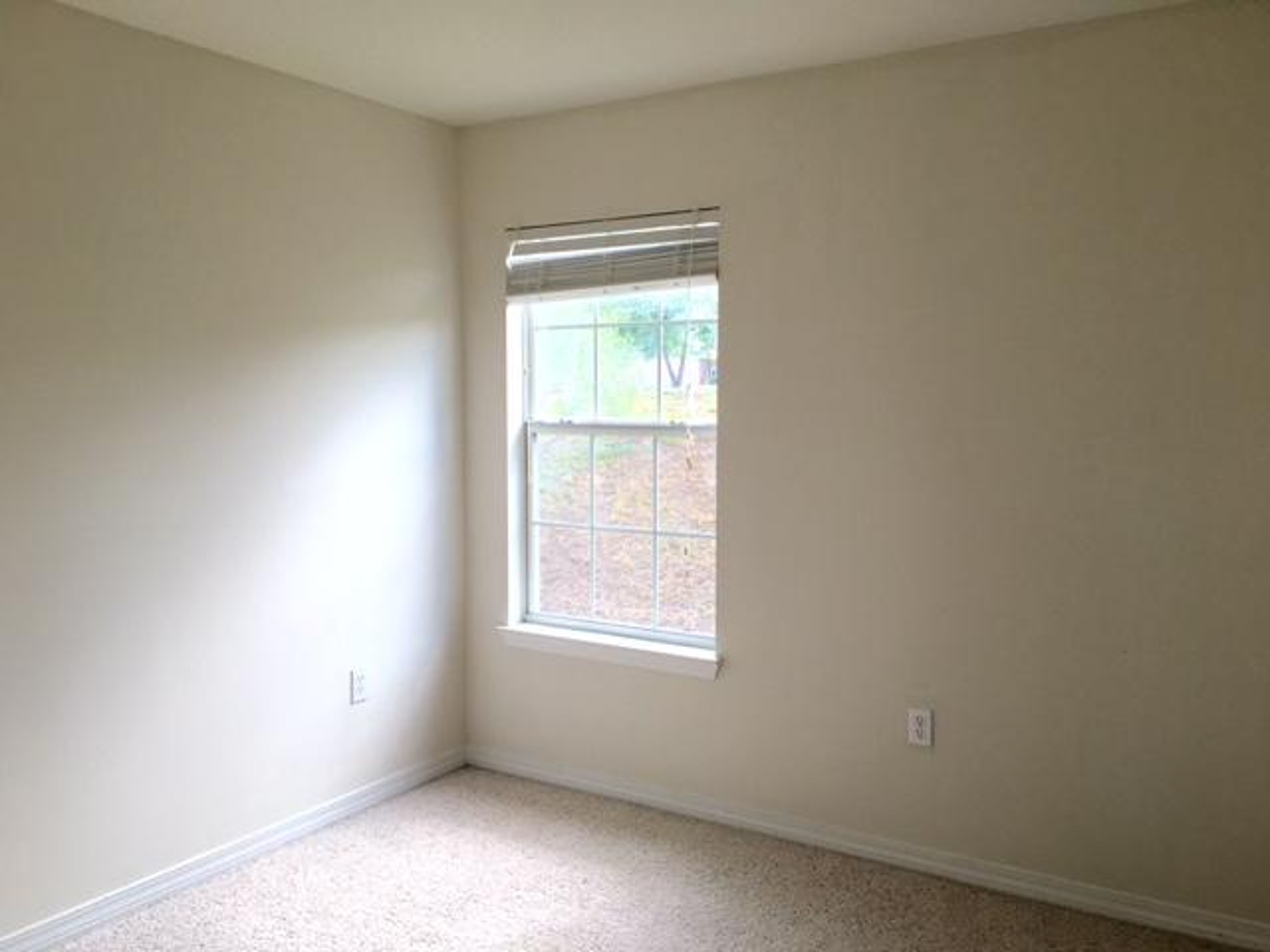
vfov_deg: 48.2
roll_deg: +0.1
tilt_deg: -3.3
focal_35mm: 29
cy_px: 476
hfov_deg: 61.7
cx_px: 635
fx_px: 1064
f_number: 2.2
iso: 32
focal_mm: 4.15
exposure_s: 1/120
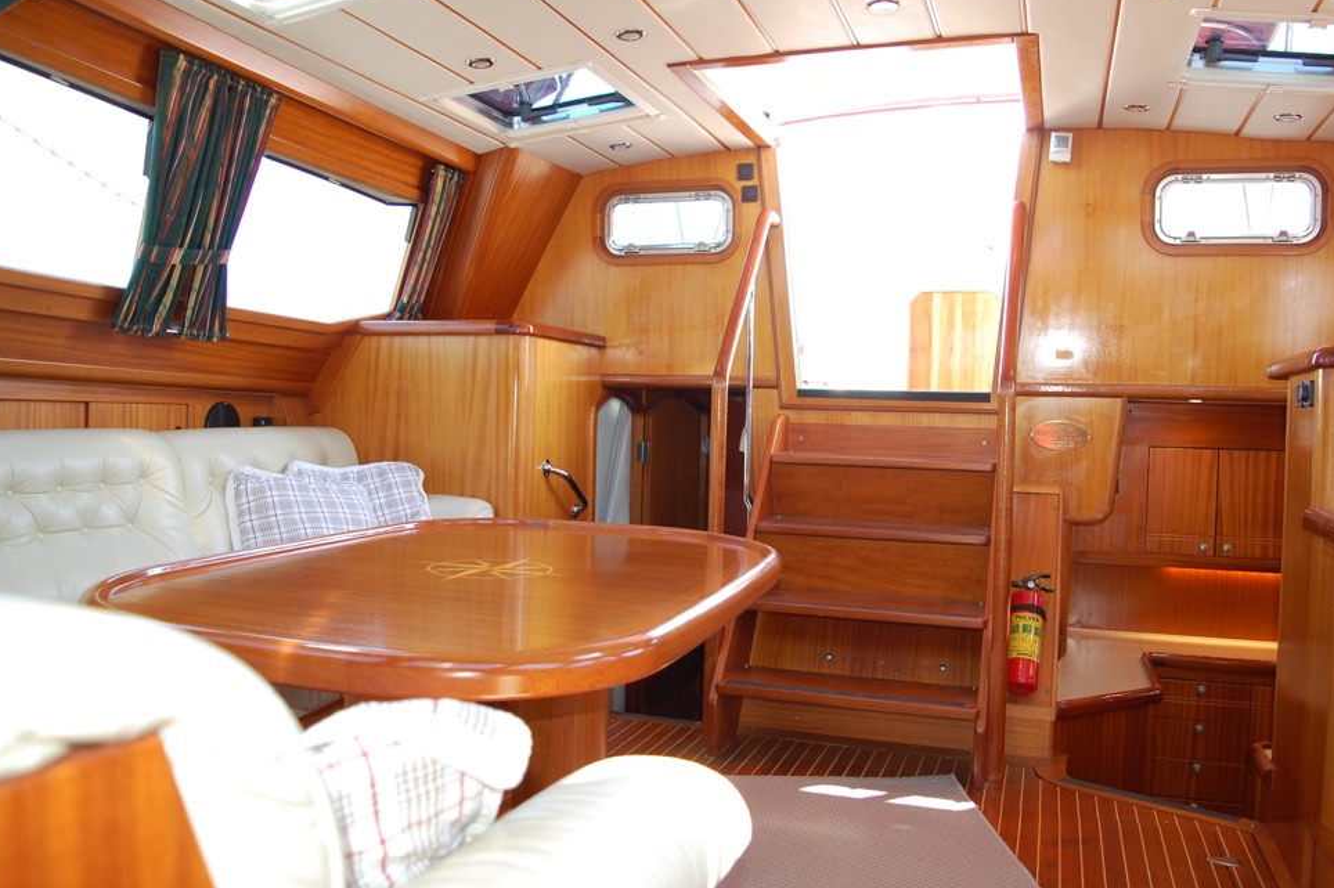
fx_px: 1037
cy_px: 442
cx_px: 679
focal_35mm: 28
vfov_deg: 46.4
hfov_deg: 65.5
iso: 400
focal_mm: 18
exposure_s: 1/60
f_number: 3.5
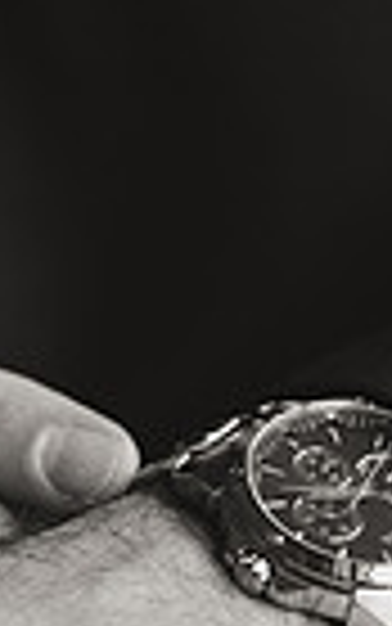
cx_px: 352
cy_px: 407
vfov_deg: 9.3
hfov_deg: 5.8
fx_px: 3859
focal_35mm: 226
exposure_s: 1/400
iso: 1600
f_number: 2.5
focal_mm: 50
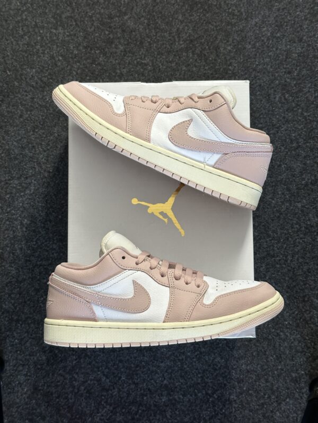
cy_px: 212
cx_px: 159
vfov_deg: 39.6
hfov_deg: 30.3
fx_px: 587
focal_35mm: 48
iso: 160
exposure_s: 1/50
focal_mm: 6.86
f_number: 1.78
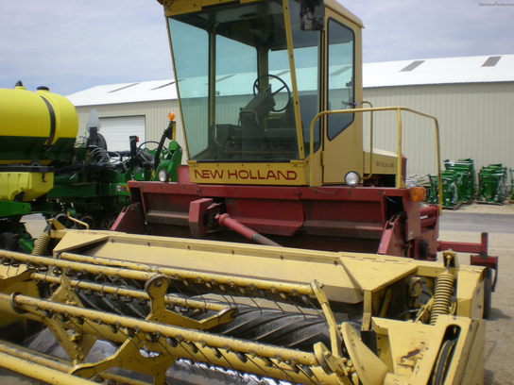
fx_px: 564
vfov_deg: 37.7
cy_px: 192
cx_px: 257
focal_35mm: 38
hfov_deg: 49.0
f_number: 4.6
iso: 50
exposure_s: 1/526
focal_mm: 6.3
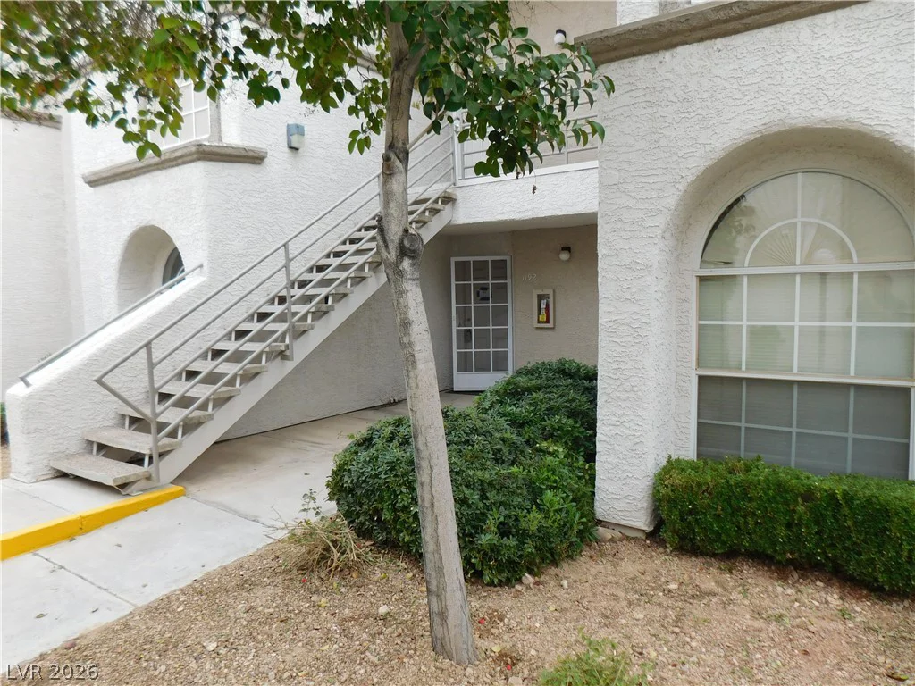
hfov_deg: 73.9
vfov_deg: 58.9
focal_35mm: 23
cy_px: 343
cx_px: 458
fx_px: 608
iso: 125
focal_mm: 4
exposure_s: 1/200
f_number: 3
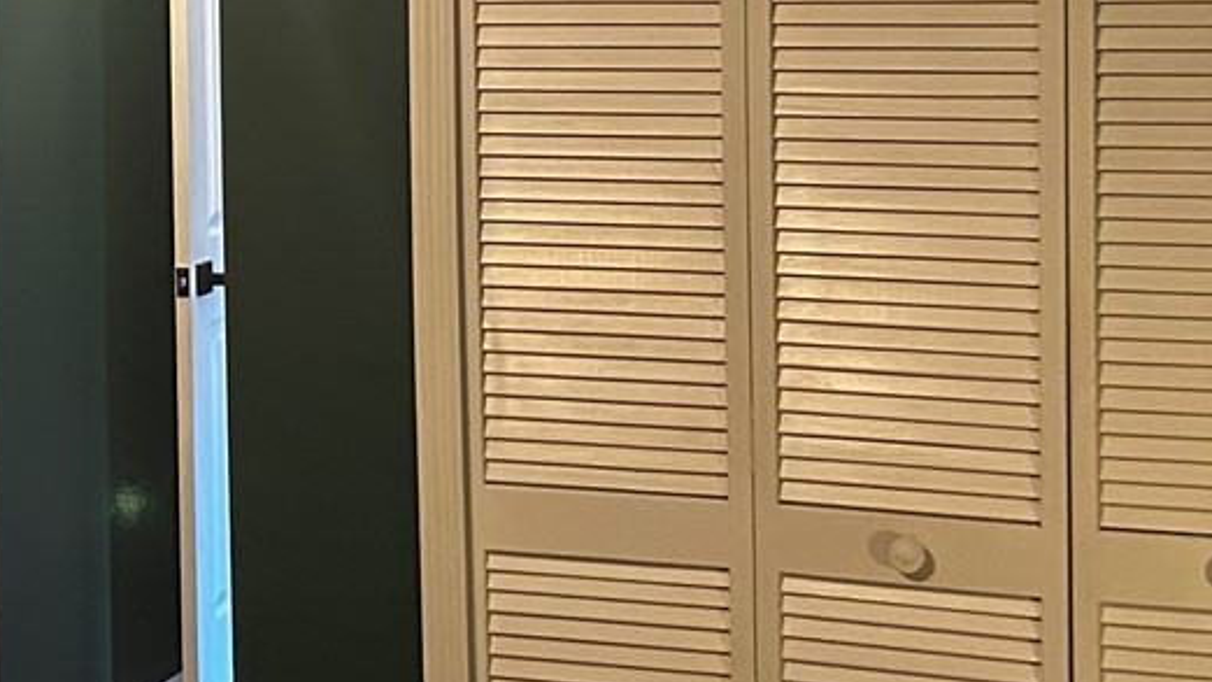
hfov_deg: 23.9
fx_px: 2796
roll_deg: +1.0
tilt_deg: -3.5
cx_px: 170
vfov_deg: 13.8
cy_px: 47
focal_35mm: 87
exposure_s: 1/60
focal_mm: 5.7
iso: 400
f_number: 1.5
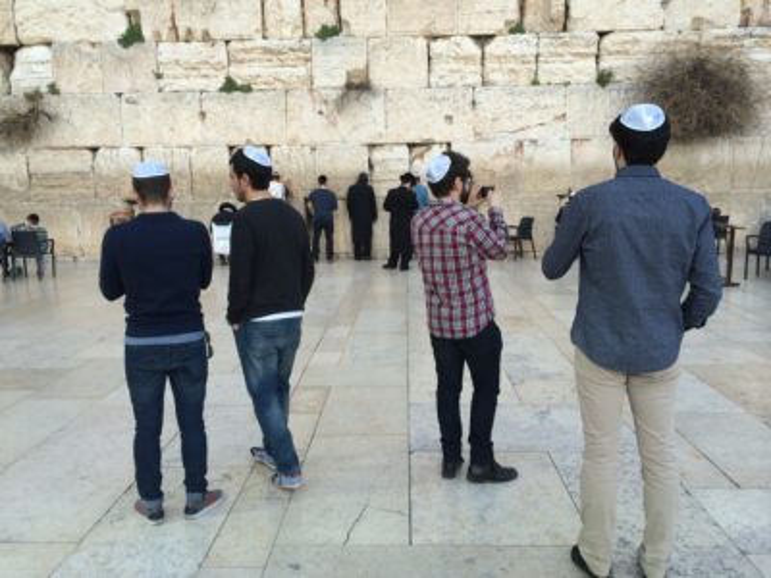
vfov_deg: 46.8
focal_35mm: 30
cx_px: 386
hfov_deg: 60.0
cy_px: 289
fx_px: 668
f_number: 2.2
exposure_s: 1/622
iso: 160
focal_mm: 4.12
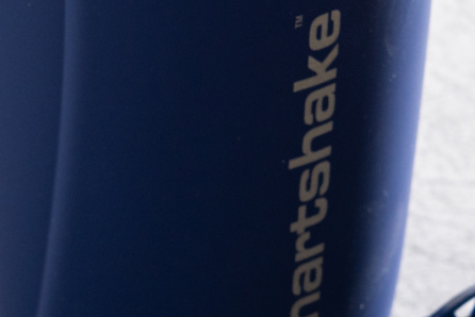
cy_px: 207
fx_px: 3789
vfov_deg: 4.8
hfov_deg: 7.2
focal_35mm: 287
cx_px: 149
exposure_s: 1/200
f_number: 8
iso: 100
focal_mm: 50
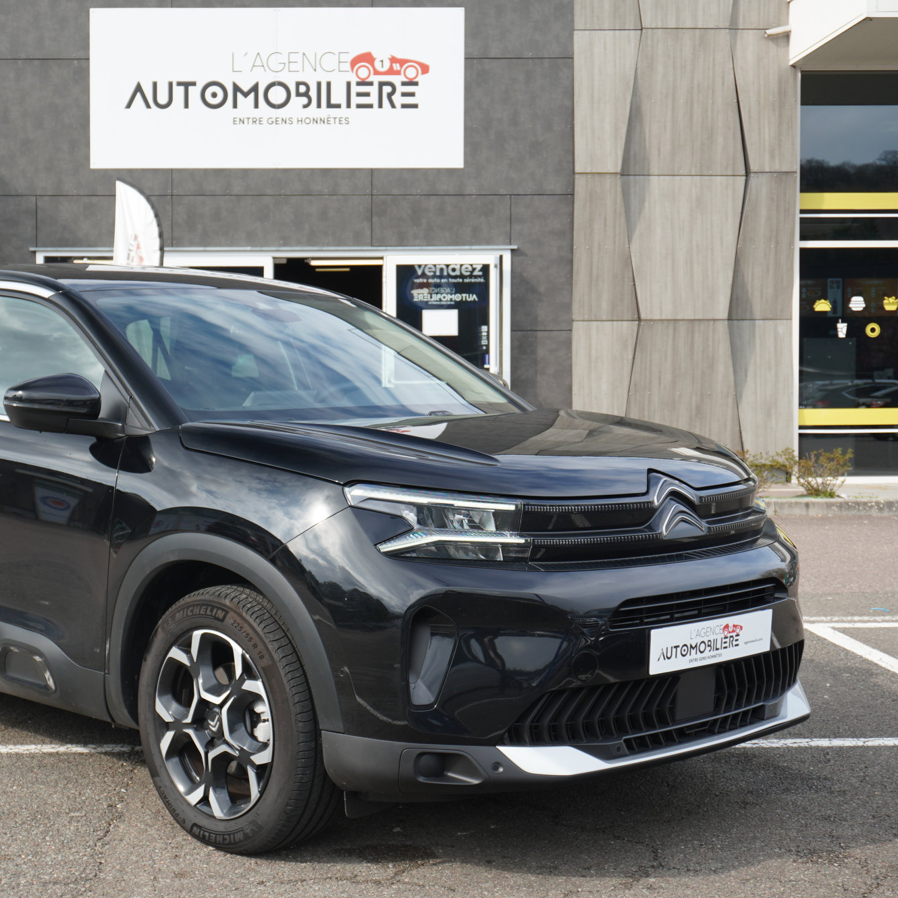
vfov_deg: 30.7
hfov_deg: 30.4
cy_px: 448
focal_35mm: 56
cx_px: 269
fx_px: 1633
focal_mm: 29
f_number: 5.6
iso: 100
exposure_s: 1/80
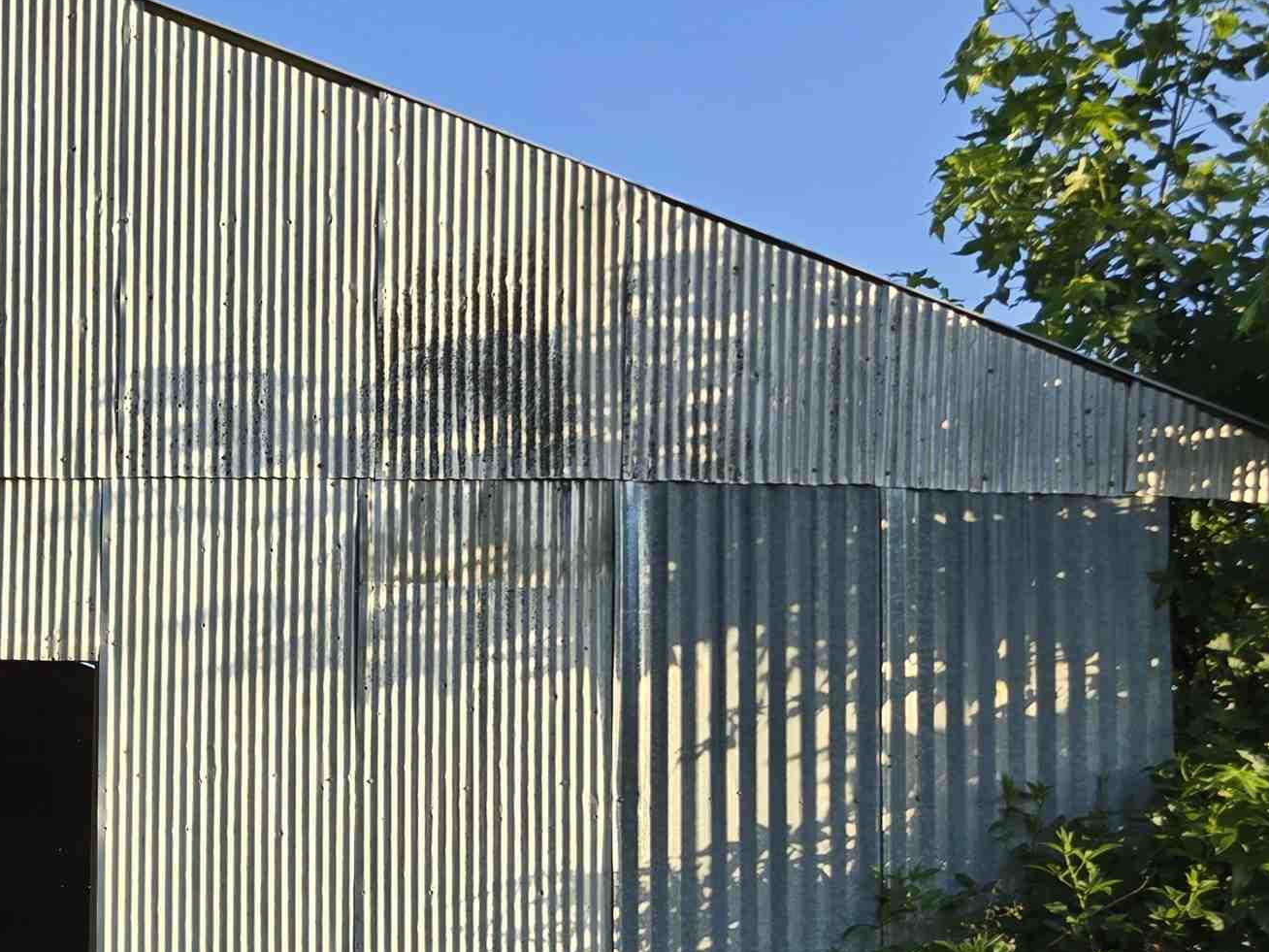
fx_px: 1980
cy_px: 879
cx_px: -196
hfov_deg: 30.8
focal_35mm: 54
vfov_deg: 26.0
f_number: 1.7
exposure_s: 1/226
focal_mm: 6.3
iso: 12
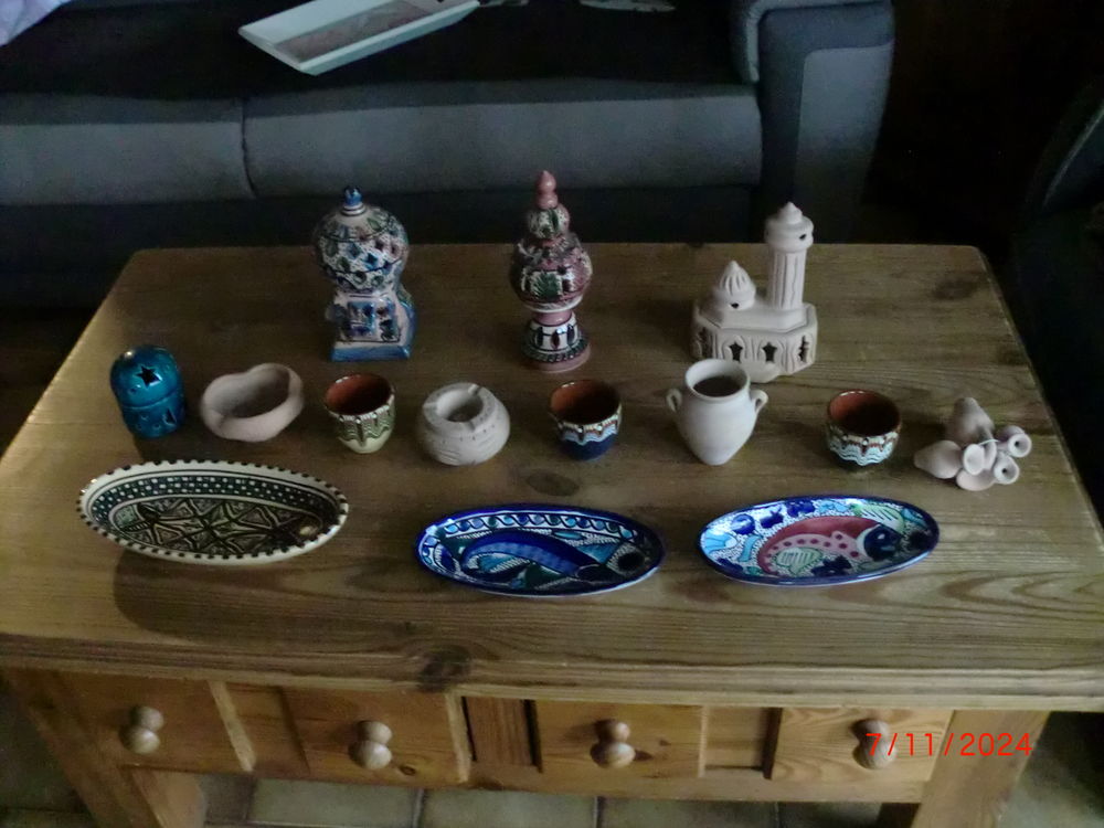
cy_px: 414
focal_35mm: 35
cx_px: 552
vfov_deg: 40.7
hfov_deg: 52.6
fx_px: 1116
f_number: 3.1
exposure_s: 1/30
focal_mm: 6.3
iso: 1600
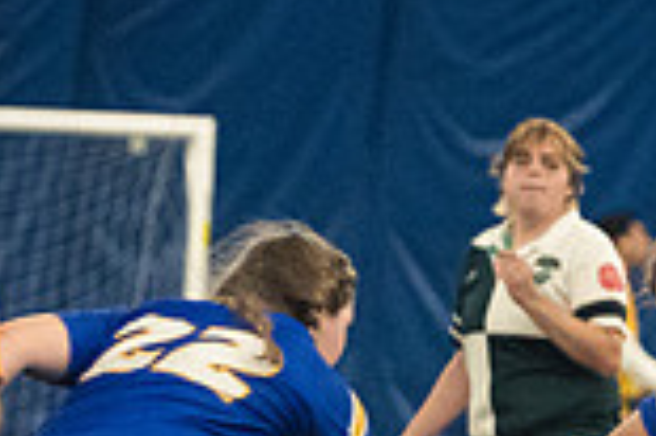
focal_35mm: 869
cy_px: 525
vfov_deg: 1.6
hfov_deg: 2.4
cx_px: 846
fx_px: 15818
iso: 9000
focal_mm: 155
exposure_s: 1/500
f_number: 2.8
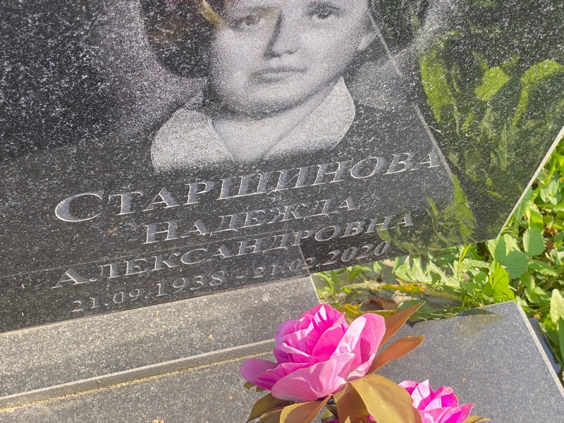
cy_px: 212
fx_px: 847
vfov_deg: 28.0
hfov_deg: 36.8
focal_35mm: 52
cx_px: 282
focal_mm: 6
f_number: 2
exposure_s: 1/251
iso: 20
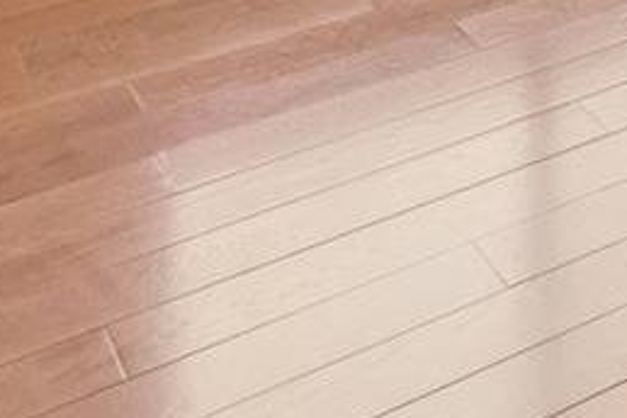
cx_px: 1402
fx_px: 1620
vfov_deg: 10.8
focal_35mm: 93
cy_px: -770
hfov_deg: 15.3
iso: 800
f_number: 8
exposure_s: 1/8
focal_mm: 10
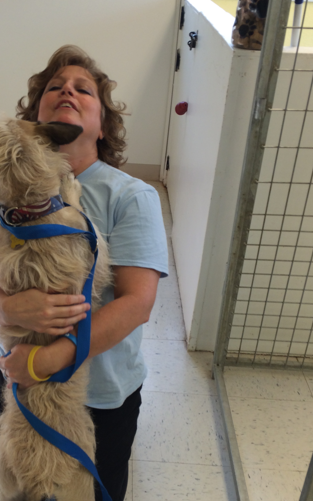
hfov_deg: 30.2
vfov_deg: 47.0
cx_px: 92
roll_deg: +1.3
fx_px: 573
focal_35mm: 42
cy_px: 290
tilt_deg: -32.2
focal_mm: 4.15
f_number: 2.2
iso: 40
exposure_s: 1/40
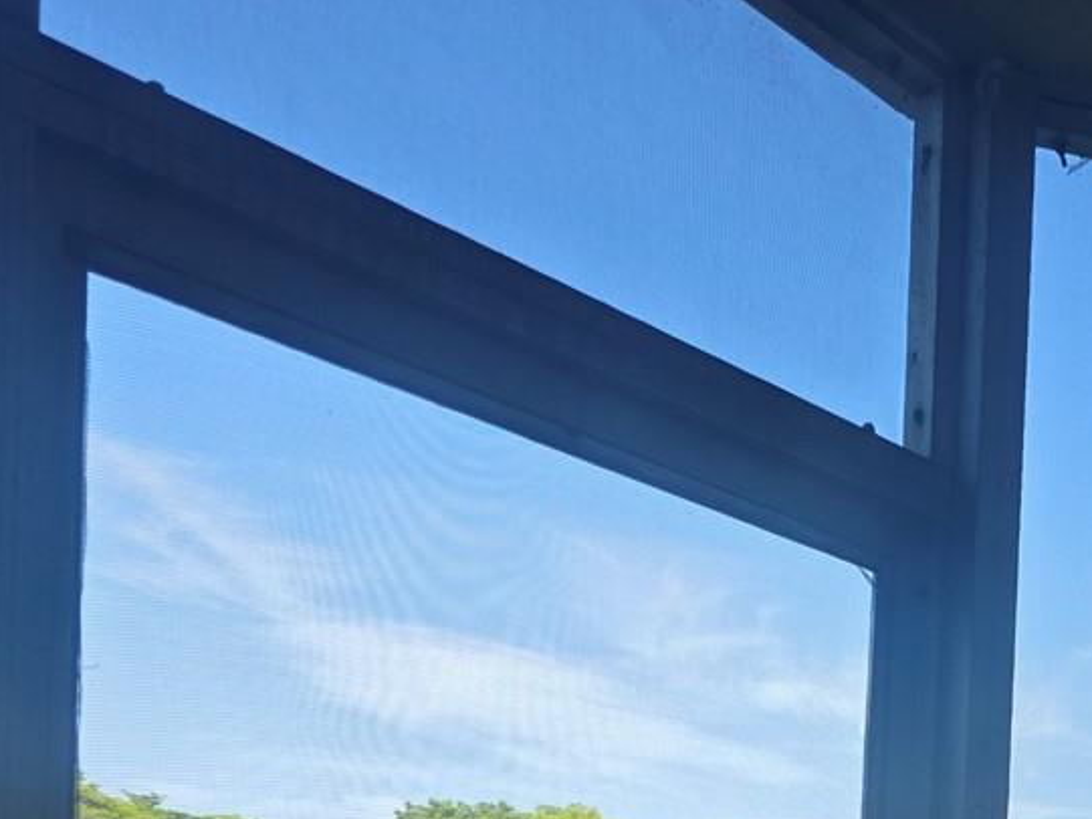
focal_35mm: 68
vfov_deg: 19.8
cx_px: 1314
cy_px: 1079
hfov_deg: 25.6
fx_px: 2146
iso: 80
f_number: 1.7
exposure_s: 1/1372
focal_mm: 6.3
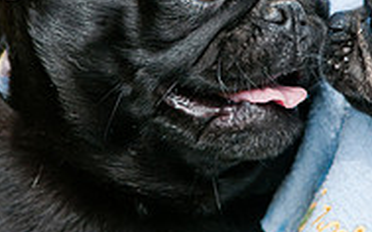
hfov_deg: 2.9
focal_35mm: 728
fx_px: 7378
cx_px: 198
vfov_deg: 1.8
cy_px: 28
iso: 200
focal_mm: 200
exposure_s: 1/800
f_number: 5
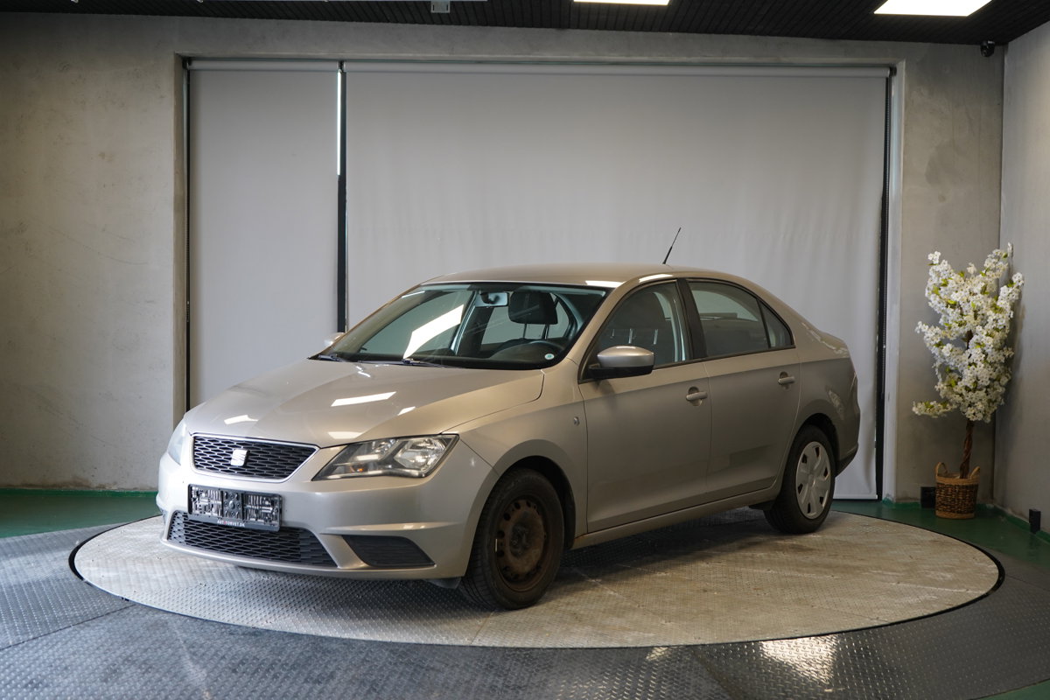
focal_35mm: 53
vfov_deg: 25.5
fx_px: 1546
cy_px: 350
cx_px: 525
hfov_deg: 37.5
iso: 1250
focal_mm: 53
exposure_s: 1/160
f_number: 5
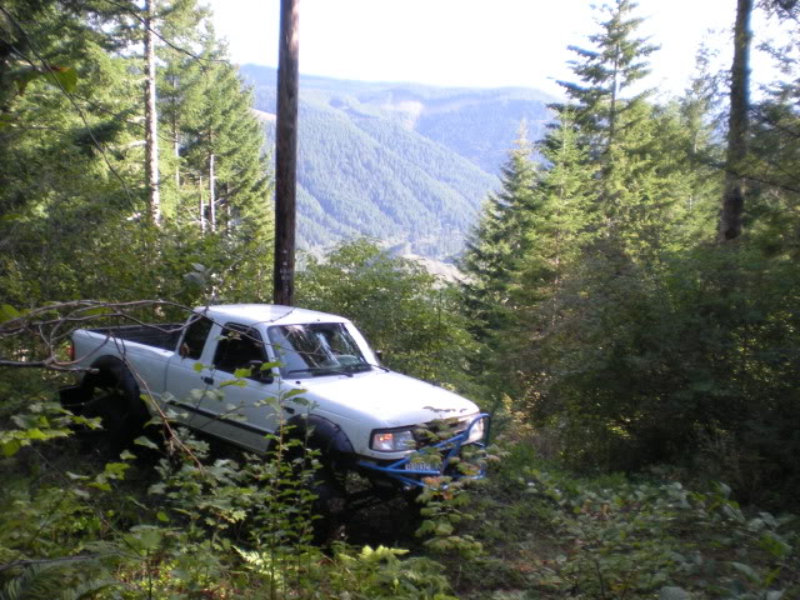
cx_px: 400
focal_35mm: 38
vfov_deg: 37.7
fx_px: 878
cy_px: 300
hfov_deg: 49.0
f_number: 3.1
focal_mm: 6.3
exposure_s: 1/104
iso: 64
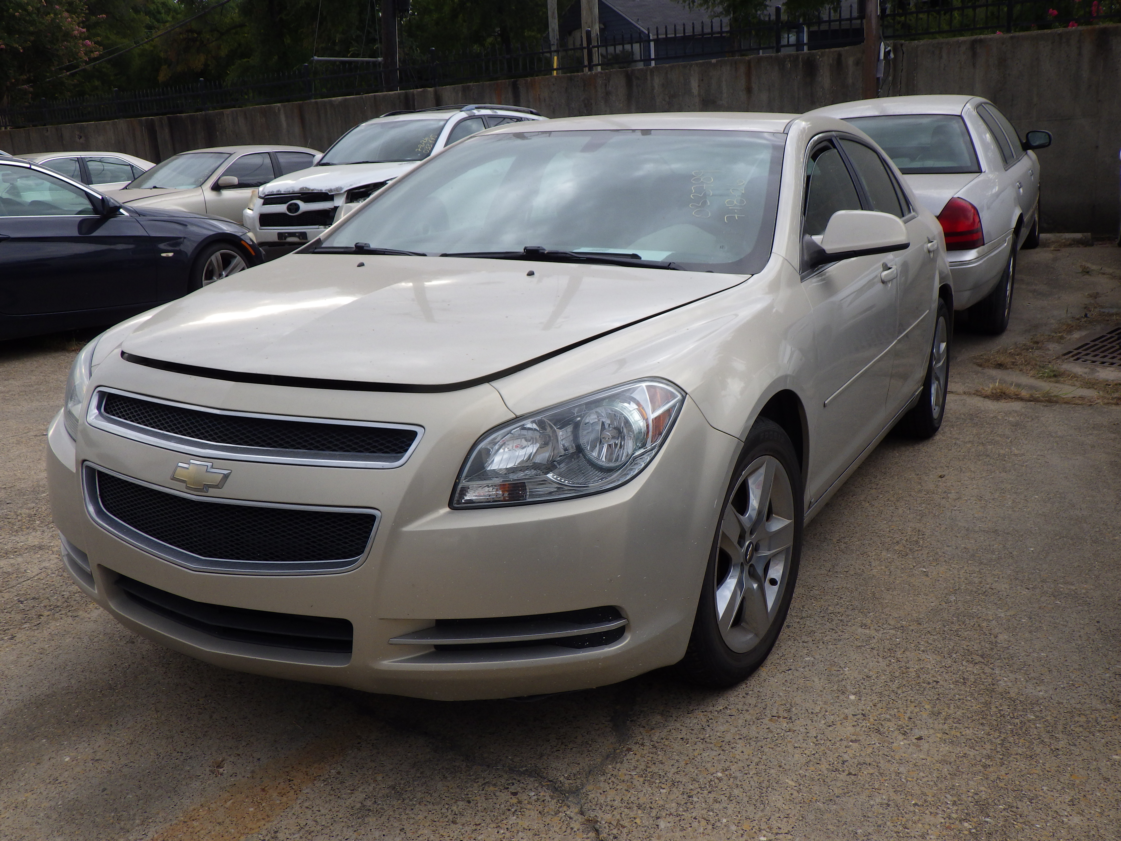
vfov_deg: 41.8
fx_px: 1101
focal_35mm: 34
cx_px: 560
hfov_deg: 54.0
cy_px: 420
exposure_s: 1/160
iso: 125
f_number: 3.8
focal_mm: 6.1
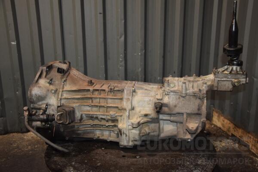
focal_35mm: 39
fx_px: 279
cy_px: 86
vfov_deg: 34.2
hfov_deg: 49.6
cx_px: 129
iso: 800
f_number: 5
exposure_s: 1/60
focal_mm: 26
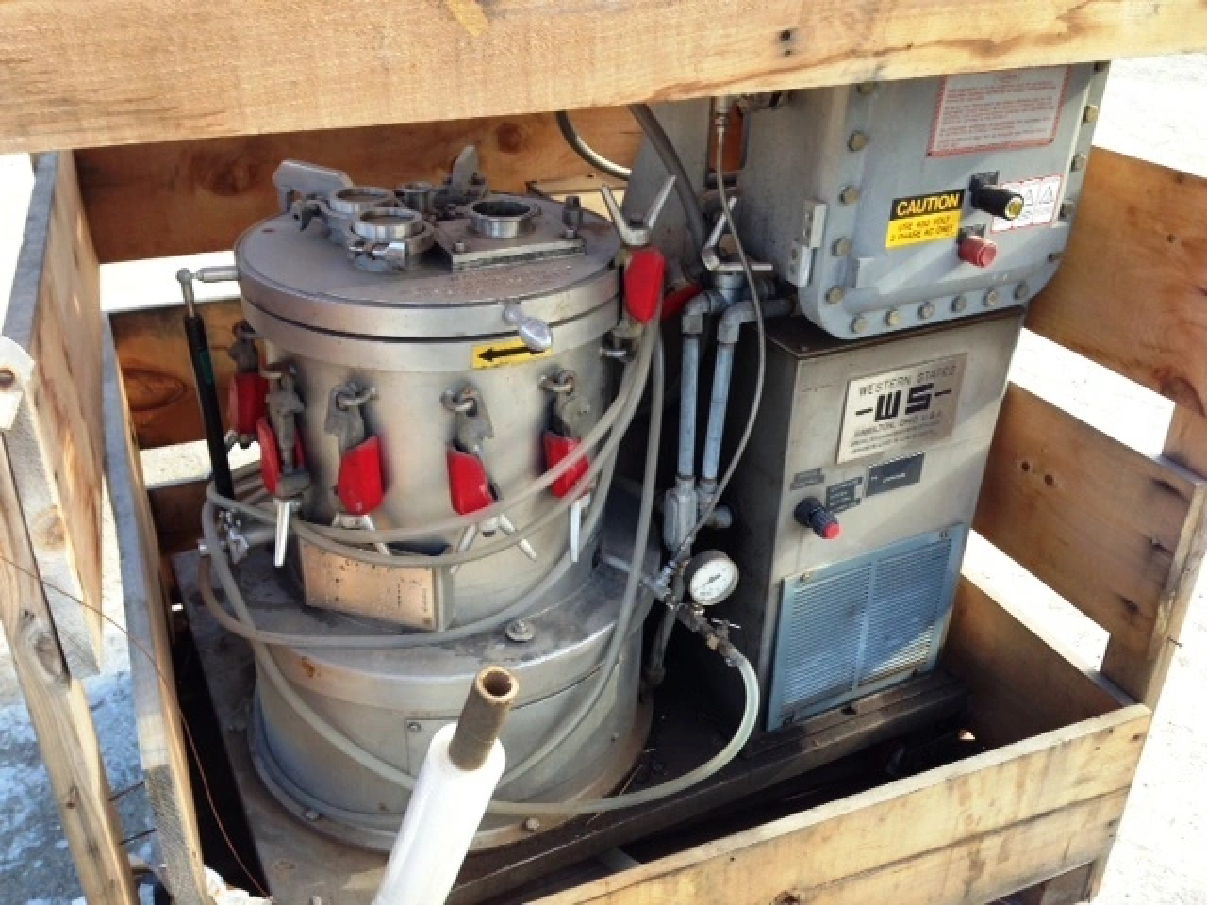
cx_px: 604
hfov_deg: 55.4
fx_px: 1151
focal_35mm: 33
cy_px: 452
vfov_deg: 42.9
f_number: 2.4
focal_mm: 4.13
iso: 50
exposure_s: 1/162
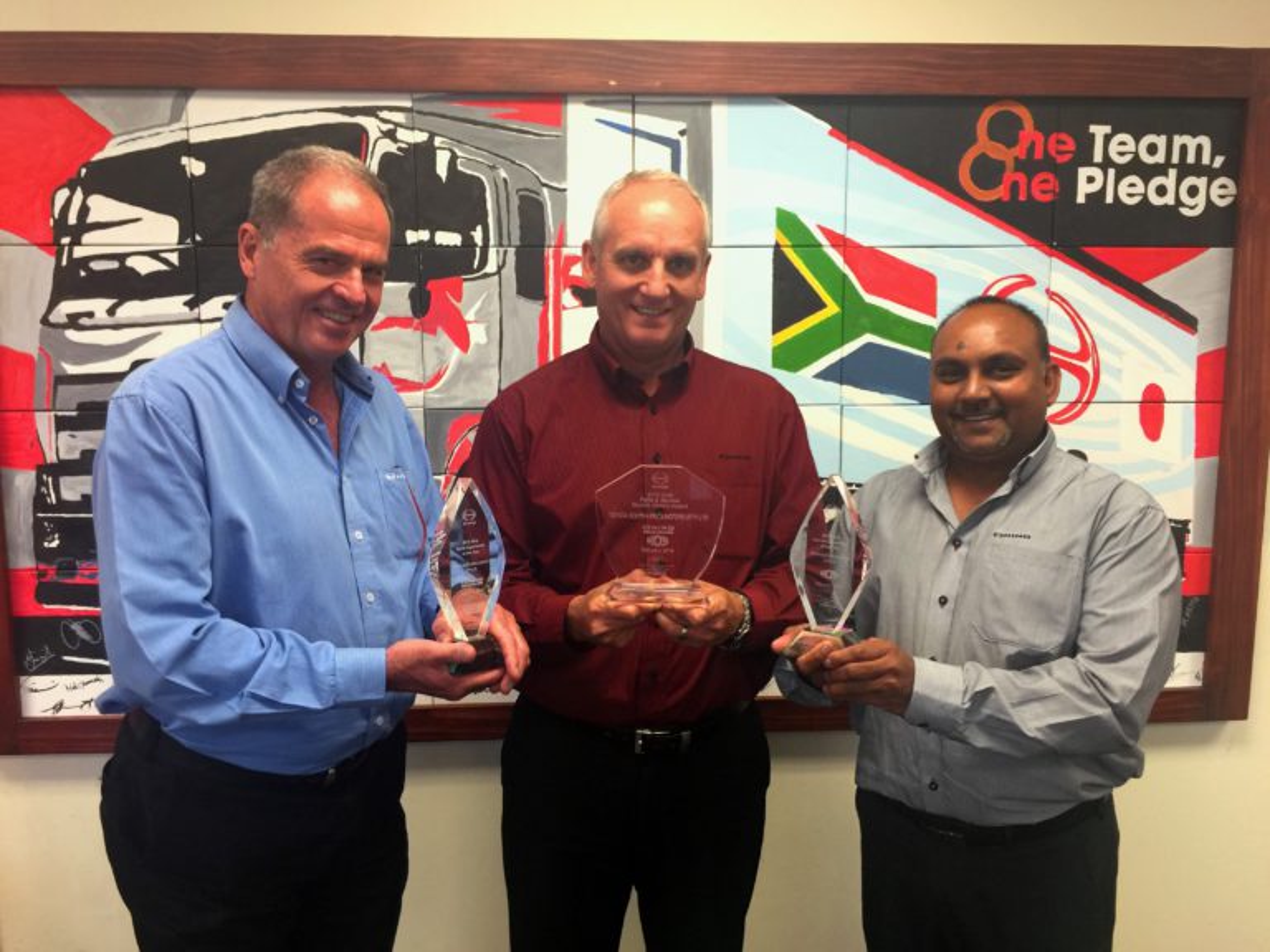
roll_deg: -1.0
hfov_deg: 61.7
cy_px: 476
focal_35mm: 29
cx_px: 635
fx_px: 1064
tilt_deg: -9.0
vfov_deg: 48.2
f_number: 2.2
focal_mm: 4.15
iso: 40
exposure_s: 1/17
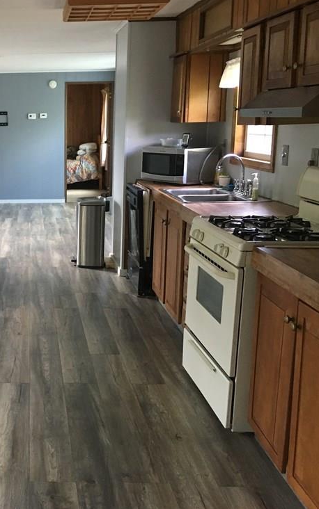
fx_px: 598
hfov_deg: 28.1
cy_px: 250
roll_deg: +0.3
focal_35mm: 43
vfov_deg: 46.2
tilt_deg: -12.9
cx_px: -1
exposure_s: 1/30
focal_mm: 4.15
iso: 125
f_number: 2.2
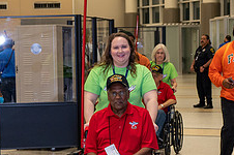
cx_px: 89
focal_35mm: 131
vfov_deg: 10.3
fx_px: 850
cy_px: 182
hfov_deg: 15.7
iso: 1600
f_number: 5.6
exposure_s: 1/100
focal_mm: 51
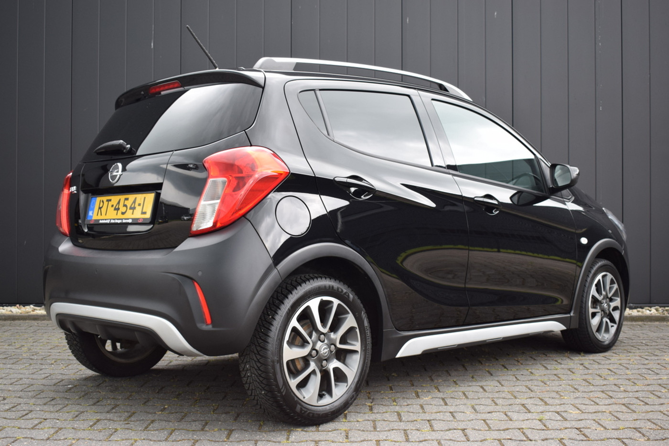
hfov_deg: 46.4
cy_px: 223
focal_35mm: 42
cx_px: 334
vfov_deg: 31.9
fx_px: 780
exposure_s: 1/100
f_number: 5
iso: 400
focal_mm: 28
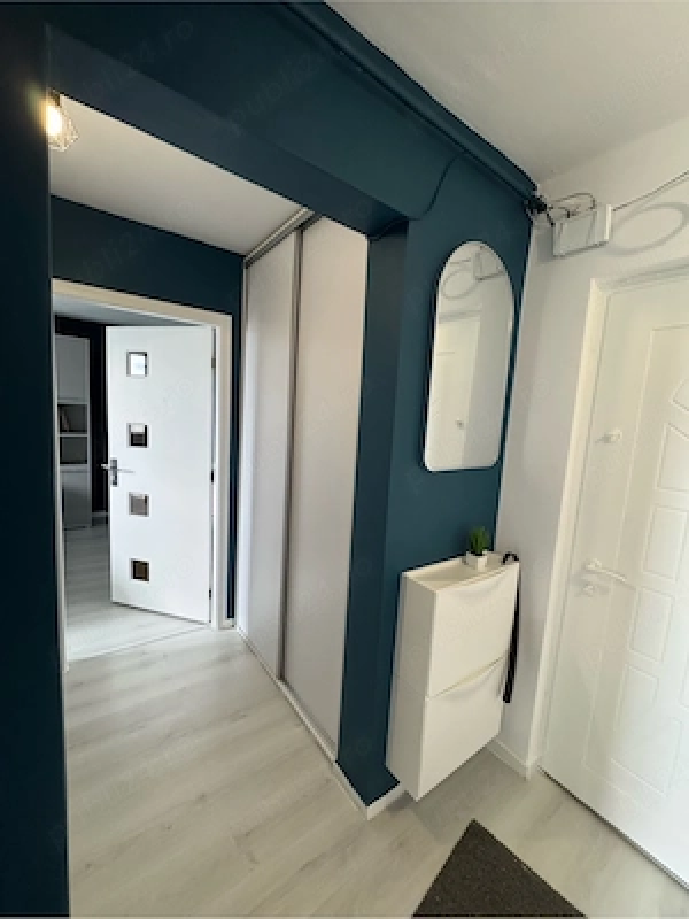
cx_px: 344
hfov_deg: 85.7
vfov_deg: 102.1
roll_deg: -2.5
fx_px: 372
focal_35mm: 14
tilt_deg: -5.7
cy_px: 460
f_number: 2.2
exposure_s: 1/80
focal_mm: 2.22
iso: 320
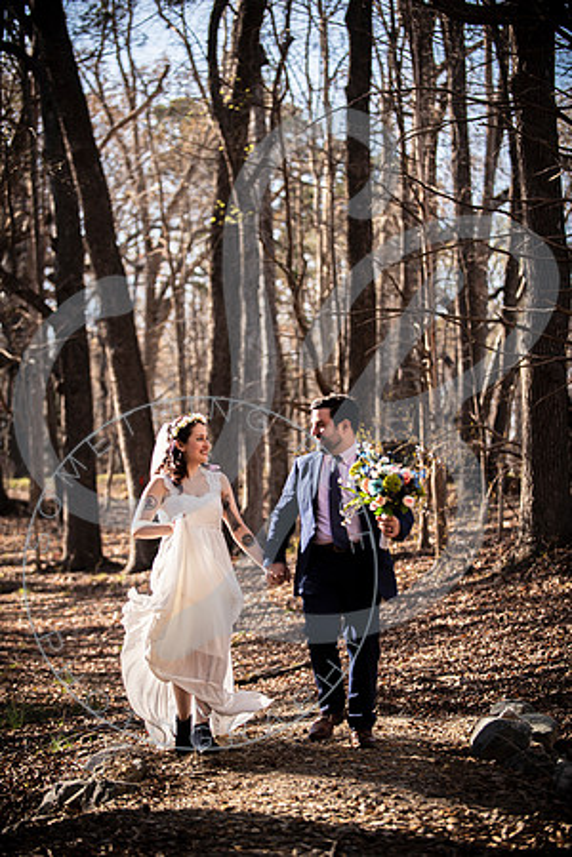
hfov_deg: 14.0
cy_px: 428
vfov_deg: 20.8
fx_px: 2335
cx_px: 286
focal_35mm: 98
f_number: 2.8
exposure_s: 1/800
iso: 100
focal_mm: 98
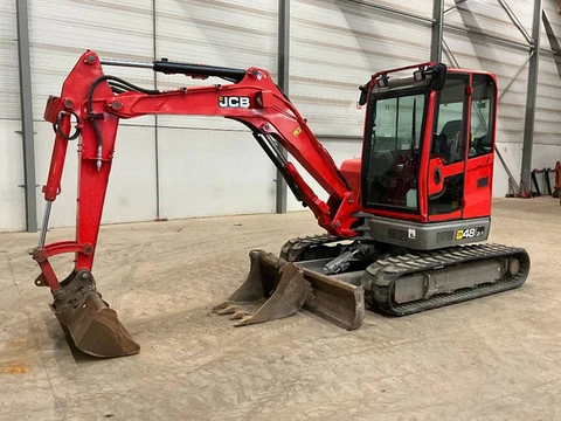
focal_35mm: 29
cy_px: 210
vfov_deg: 48.2
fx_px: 470
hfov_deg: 61.7
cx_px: 280
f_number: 1.8
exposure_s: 1/60
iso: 250
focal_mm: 3
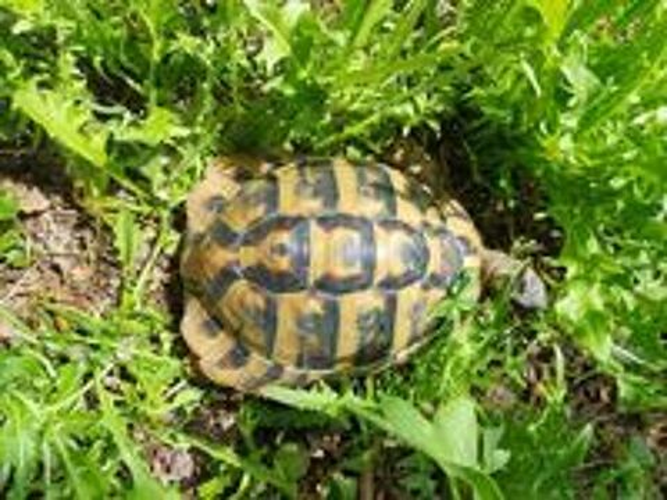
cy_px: 250
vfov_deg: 54.9
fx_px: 482
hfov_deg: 69.4
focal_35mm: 25
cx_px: 334
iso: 50
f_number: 1.8
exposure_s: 1/665
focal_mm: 4.65
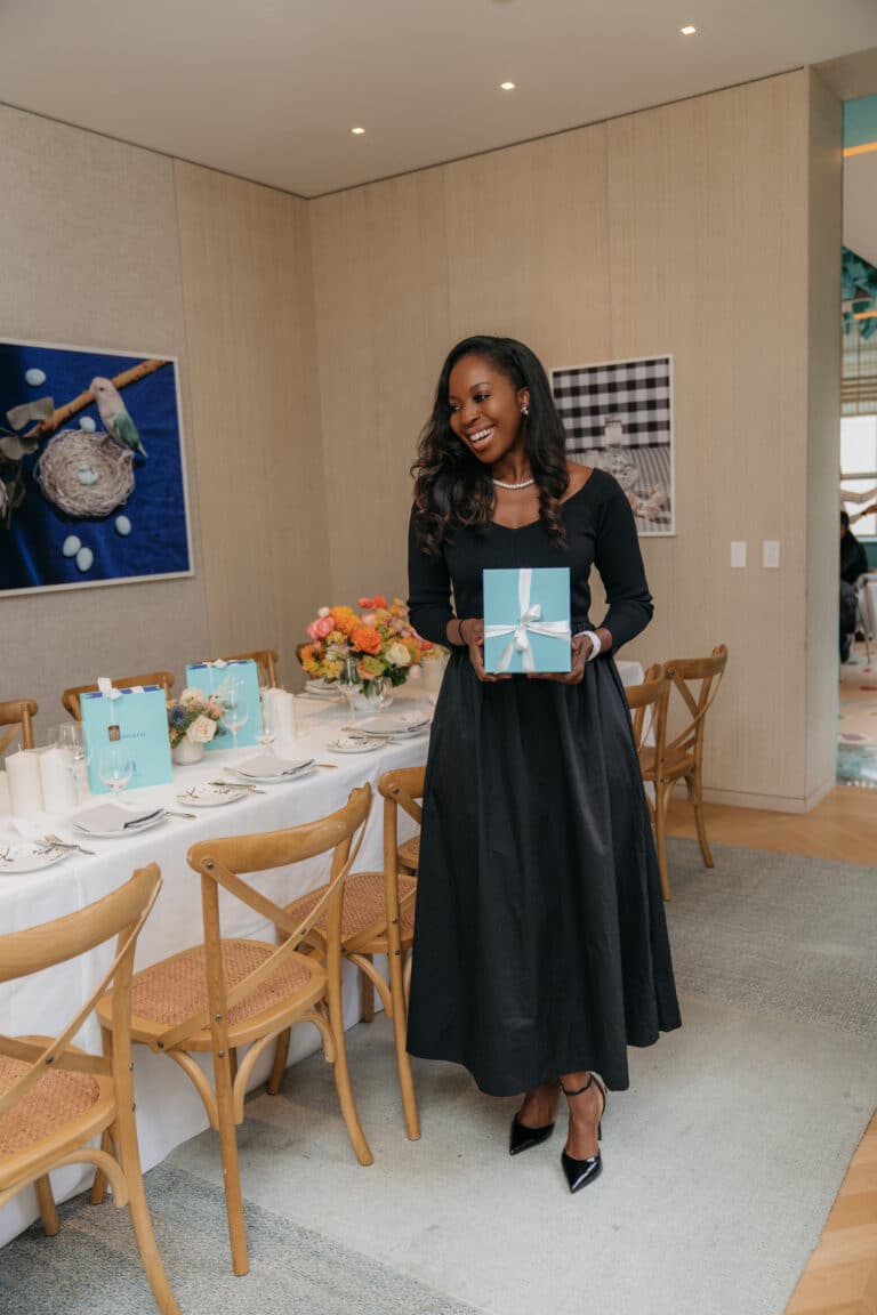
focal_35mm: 29
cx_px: 438
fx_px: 1060
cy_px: 658
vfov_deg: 63.7
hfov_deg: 45.0
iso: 320
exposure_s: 1/250
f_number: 2.8
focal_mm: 29
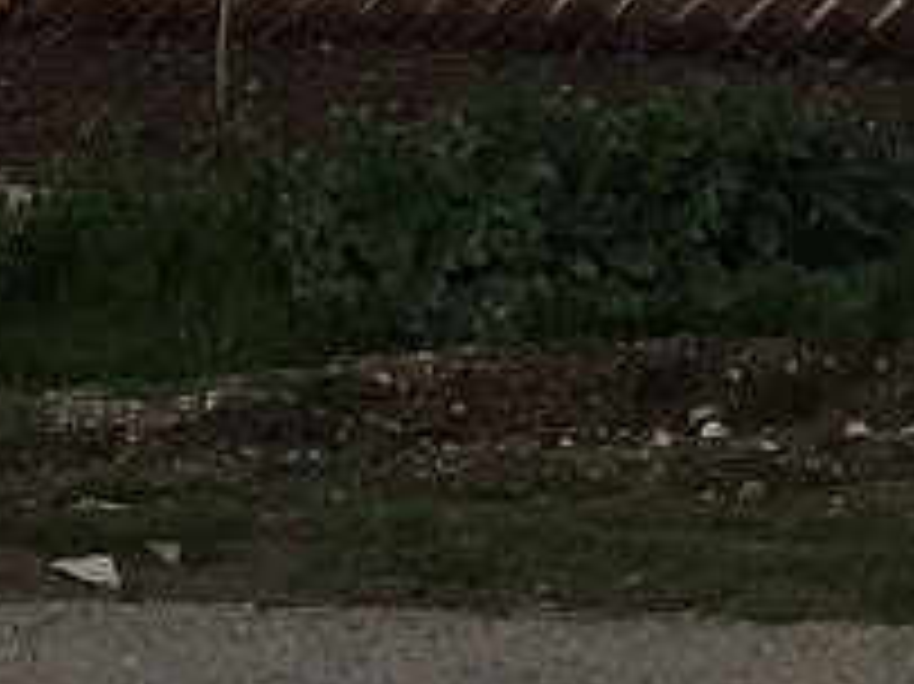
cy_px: -1822
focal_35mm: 229
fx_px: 6043
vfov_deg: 5.7
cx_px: -1081
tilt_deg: +1.4
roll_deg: -0.8
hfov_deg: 8.1
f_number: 2.2
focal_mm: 4.15
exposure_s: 1/732
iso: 32
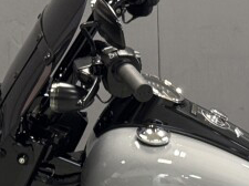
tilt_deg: -8.2
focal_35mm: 228
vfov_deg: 6.5
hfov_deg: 8.6
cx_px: 287
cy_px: 208
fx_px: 1637
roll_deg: +0.0
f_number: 1.78
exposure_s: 1/60
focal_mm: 6.76
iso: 250
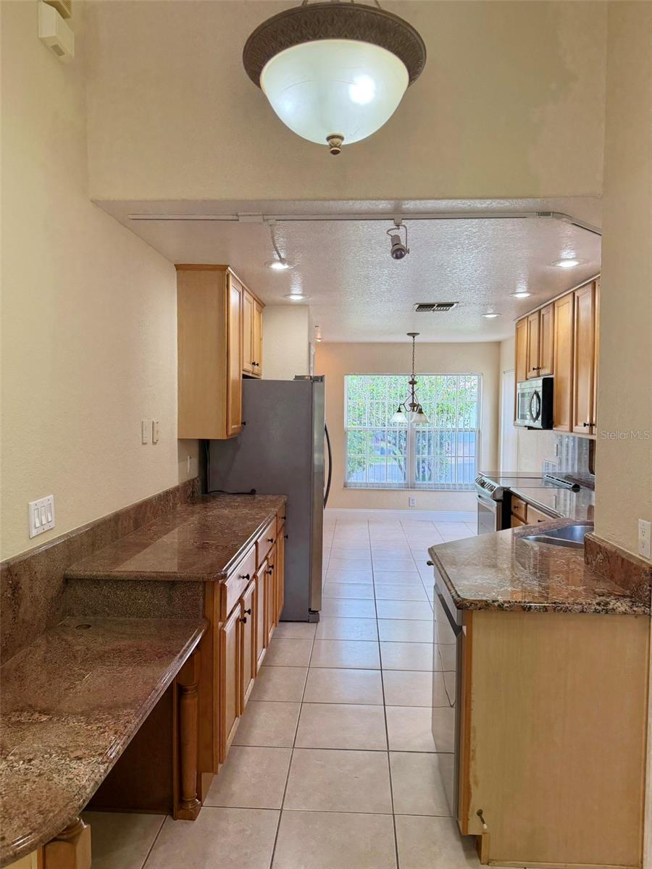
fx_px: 603
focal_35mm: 24
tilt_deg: -2.7
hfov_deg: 56.8
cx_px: 326
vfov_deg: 71.6
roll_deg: -1.2
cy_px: 434
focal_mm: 6.76
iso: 160
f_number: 1.78
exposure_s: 1/210
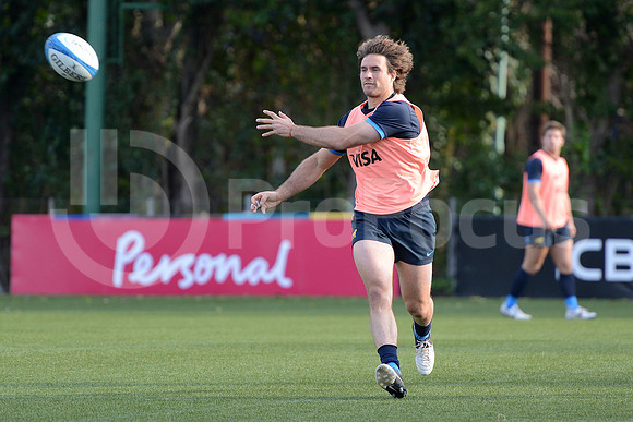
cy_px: 211
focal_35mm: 270
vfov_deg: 5.1
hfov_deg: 7.6
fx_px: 4748
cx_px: 316
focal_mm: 270
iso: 800
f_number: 4
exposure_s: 1/640
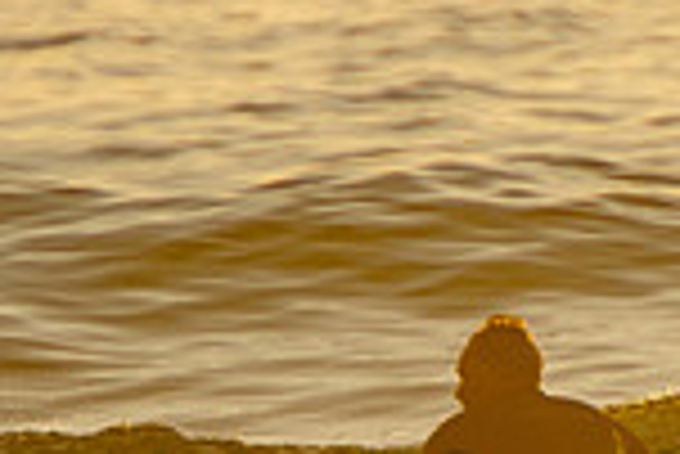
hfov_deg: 0.9
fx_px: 43599
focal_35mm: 2306
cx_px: 617
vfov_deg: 0.6
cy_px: 483
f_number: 5.6
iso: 140
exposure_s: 1/800
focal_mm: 400
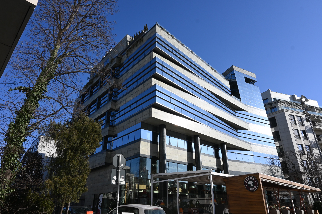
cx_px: 161
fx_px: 215
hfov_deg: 73.8
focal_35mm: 24
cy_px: 107
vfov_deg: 53.1
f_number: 8
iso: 100
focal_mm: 16
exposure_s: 1/250
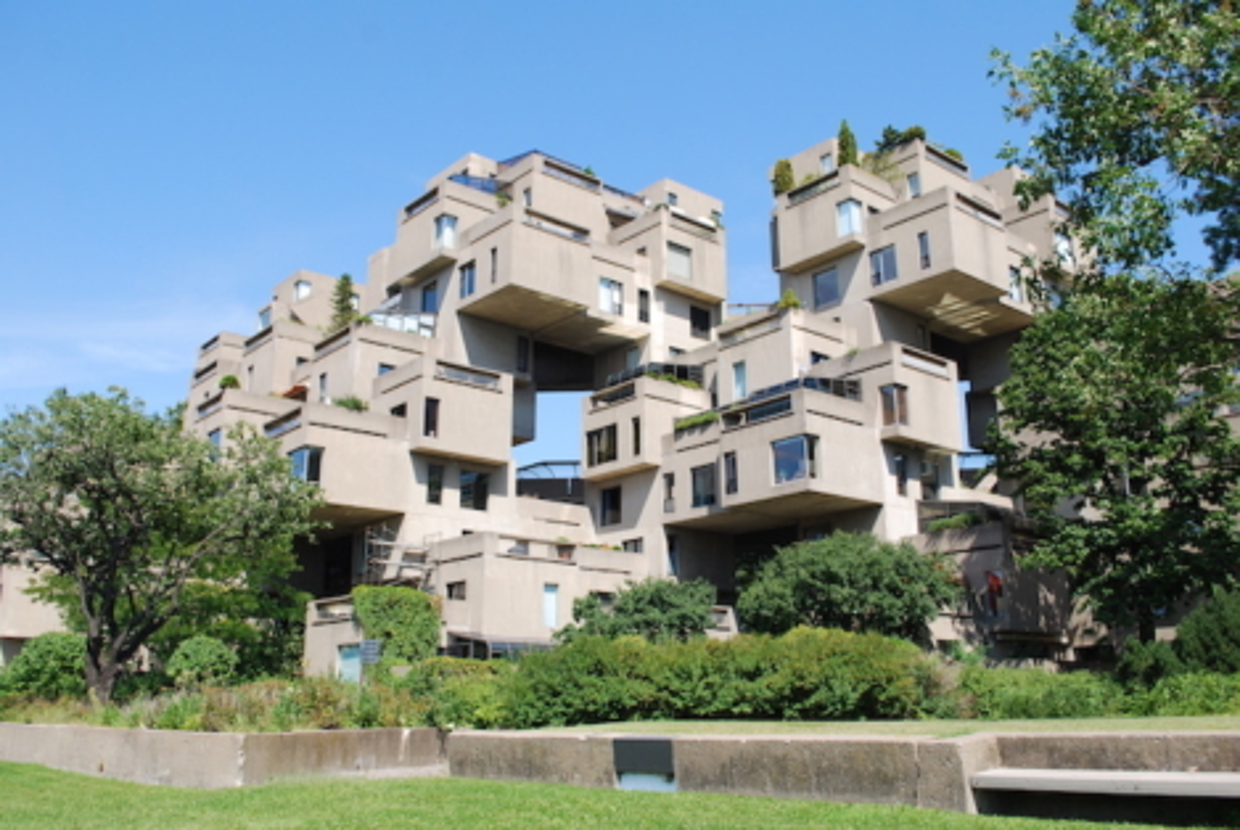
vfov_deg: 40.1
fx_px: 1138
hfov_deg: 57.2
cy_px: 415
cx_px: 620
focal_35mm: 33
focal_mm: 22
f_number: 7.1
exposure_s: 1/200
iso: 100
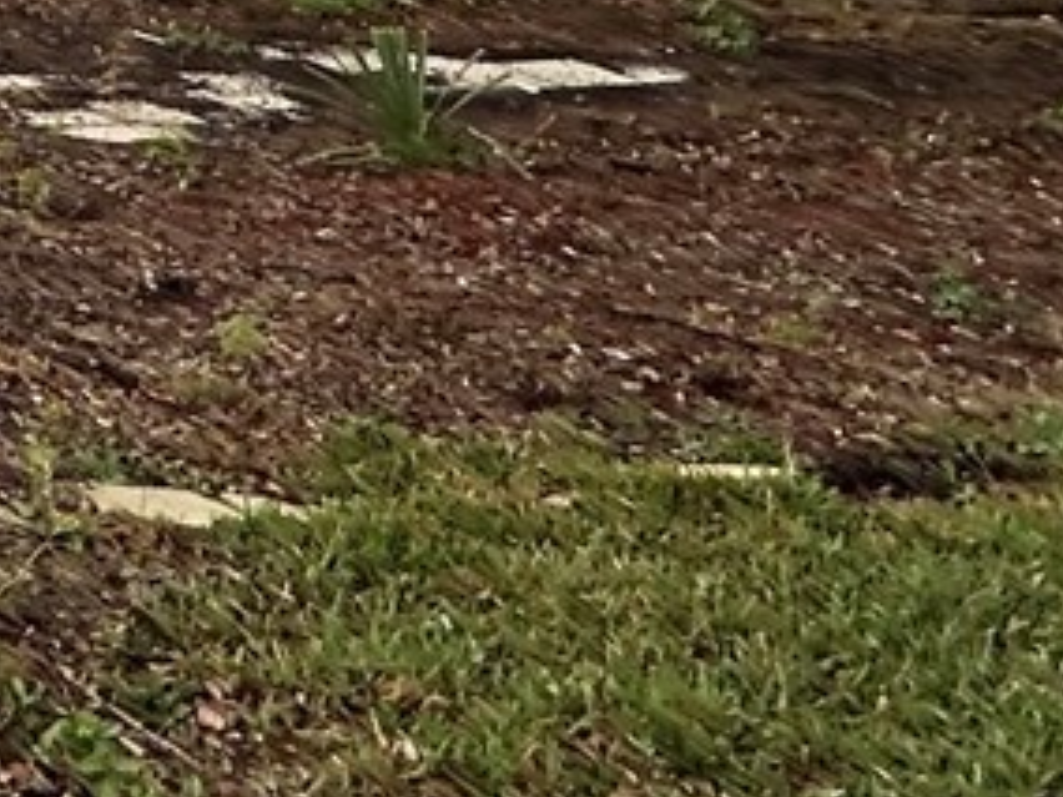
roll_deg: -0.3
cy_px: -572
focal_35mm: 79
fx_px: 2426
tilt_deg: +2.1
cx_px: -1082
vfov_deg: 16.2
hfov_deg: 17.4
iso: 40
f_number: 2.2
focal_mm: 2.22
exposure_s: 1/202
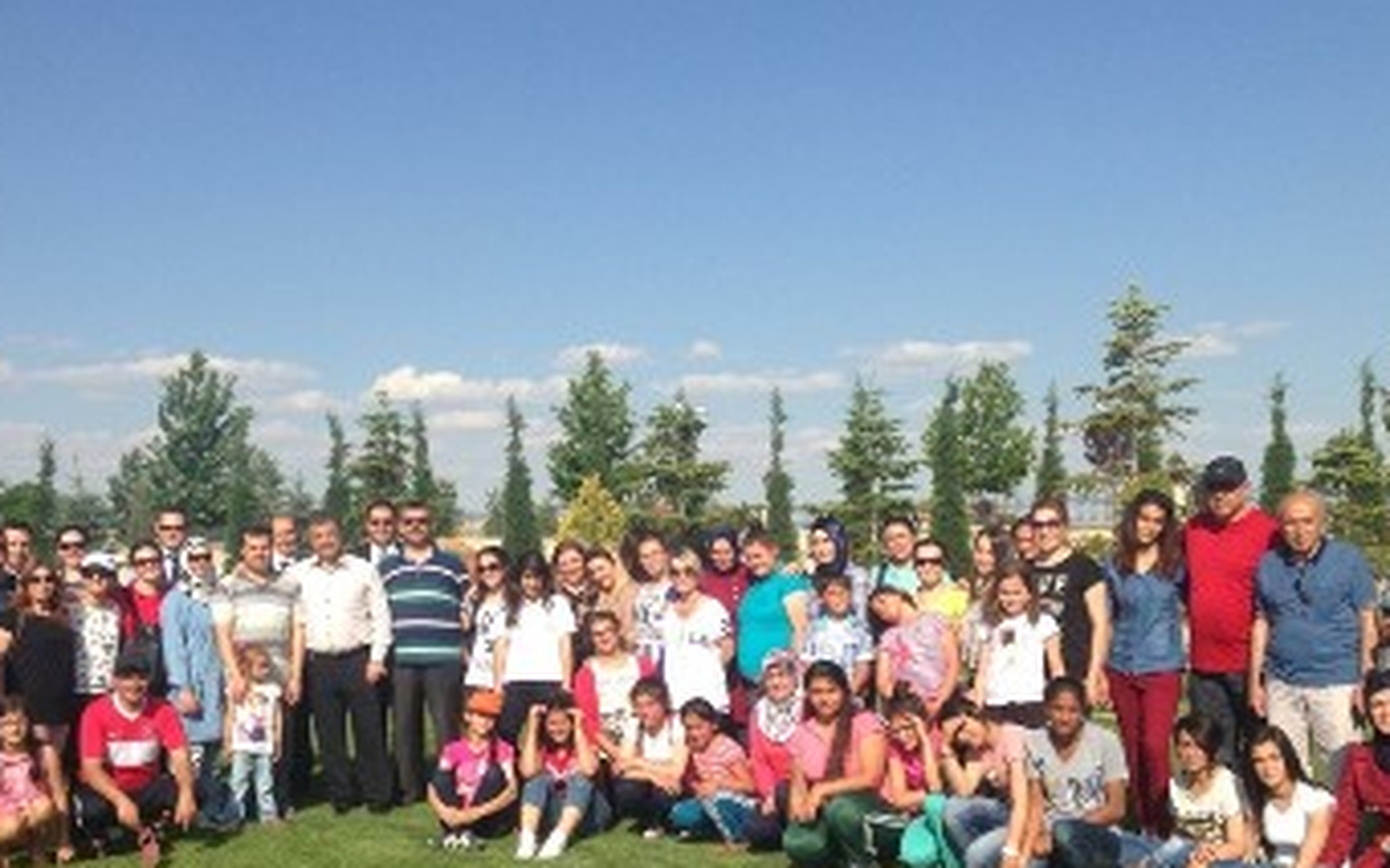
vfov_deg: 27.7
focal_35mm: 46
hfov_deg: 43.5
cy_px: 615
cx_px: 656
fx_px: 1742
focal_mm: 4.13
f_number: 2.4
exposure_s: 1/1695
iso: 50
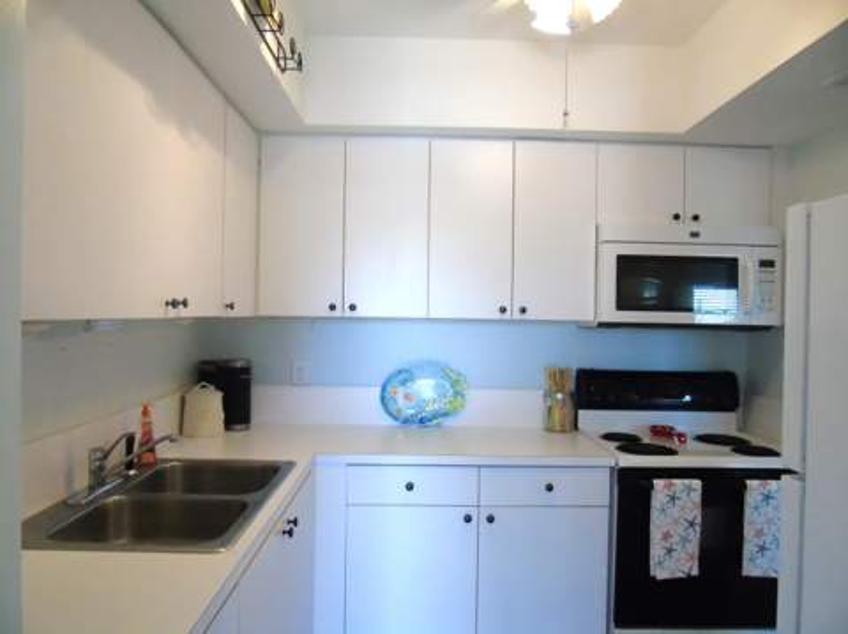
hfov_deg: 69.4
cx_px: 424
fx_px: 612
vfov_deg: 54.8
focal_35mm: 25
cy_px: 317
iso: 640
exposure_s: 1/125
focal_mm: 4.4
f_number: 3.4
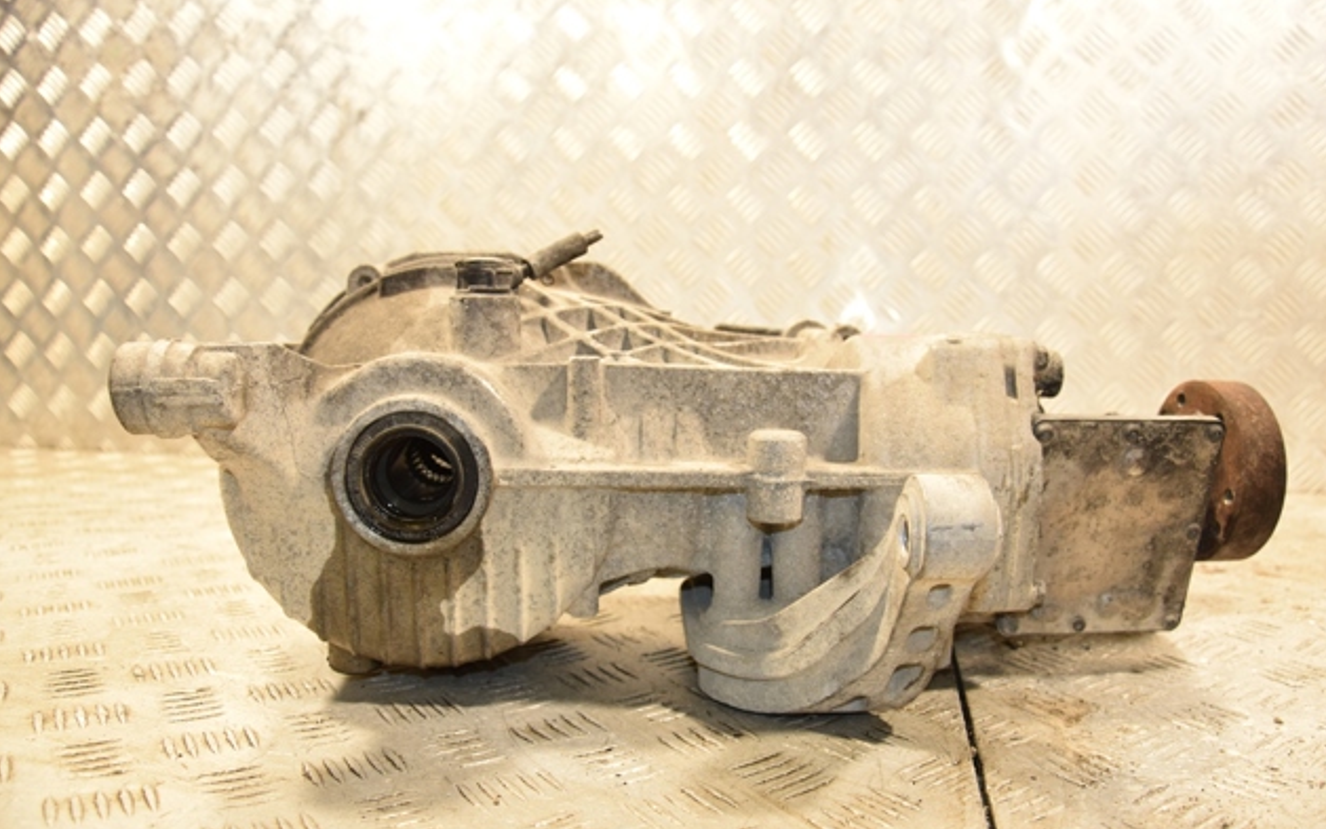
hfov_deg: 66.5
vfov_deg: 44.5
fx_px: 1012
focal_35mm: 28
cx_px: 666
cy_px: 424
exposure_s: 1/160
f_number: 5
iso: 800
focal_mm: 18
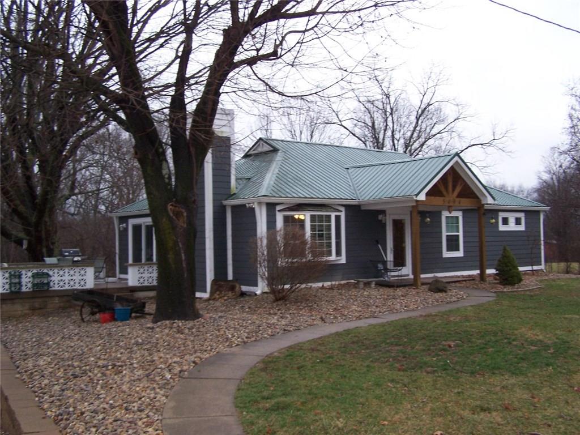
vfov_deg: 37.7
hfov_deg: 49.0
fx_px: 637
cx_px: 290
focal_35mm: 38
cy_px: 218
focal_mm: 6.3
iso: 140
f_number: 2.8
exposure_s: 1/60
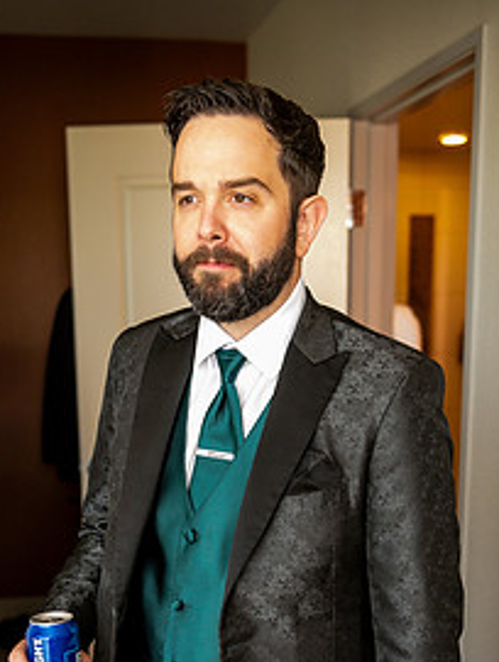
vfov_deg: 36.4
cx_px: 213
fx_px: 978
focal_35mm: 51
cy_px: 508
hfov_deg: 28.6
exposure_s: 1/320
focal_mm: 32
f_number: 2.8
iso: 1250
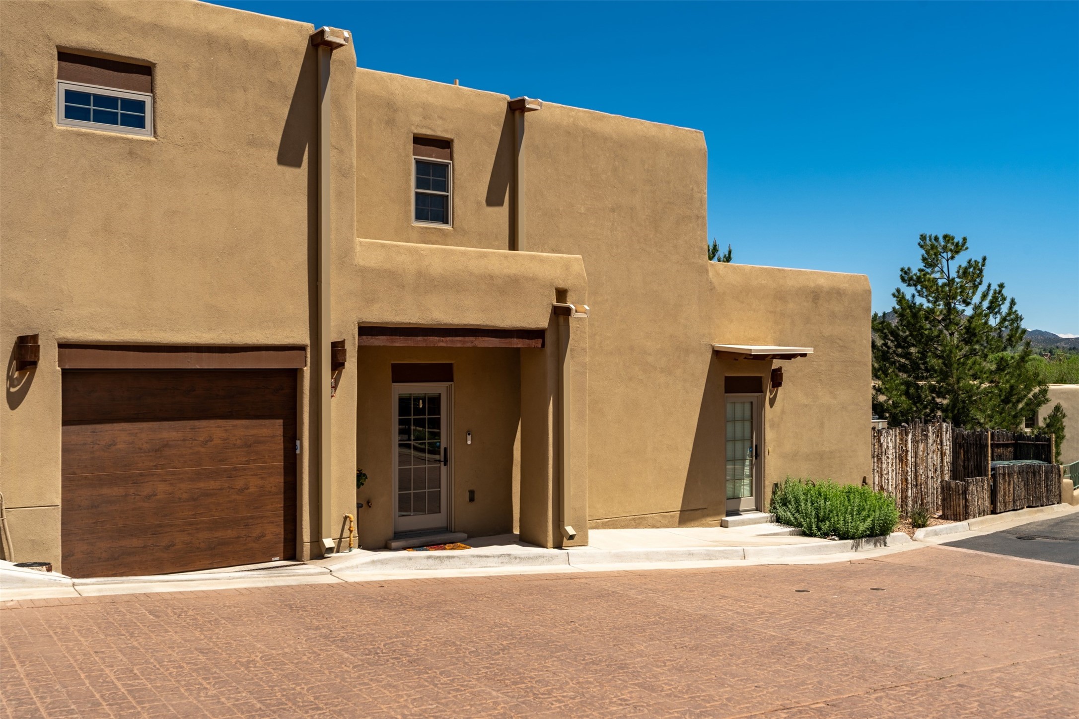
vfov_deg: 40.0
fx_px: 989
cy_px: 360
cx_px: 540
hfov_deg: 57.2
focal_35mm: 33
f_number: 8
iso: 100
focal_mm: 33
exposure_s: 1/6400
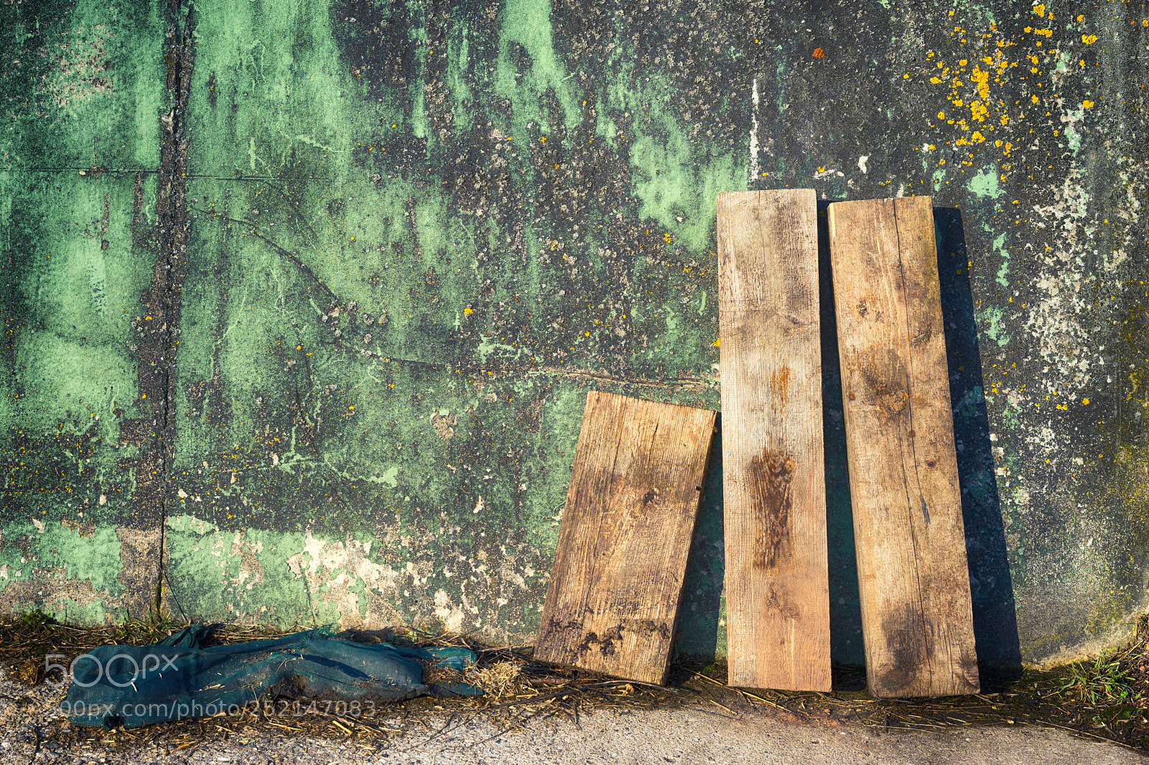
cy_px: 382
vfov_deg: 24.6
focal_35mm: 55
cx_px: 574
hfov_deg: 36.3
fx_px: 1755
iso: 100
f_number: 8
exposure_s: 1/250
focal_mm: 55
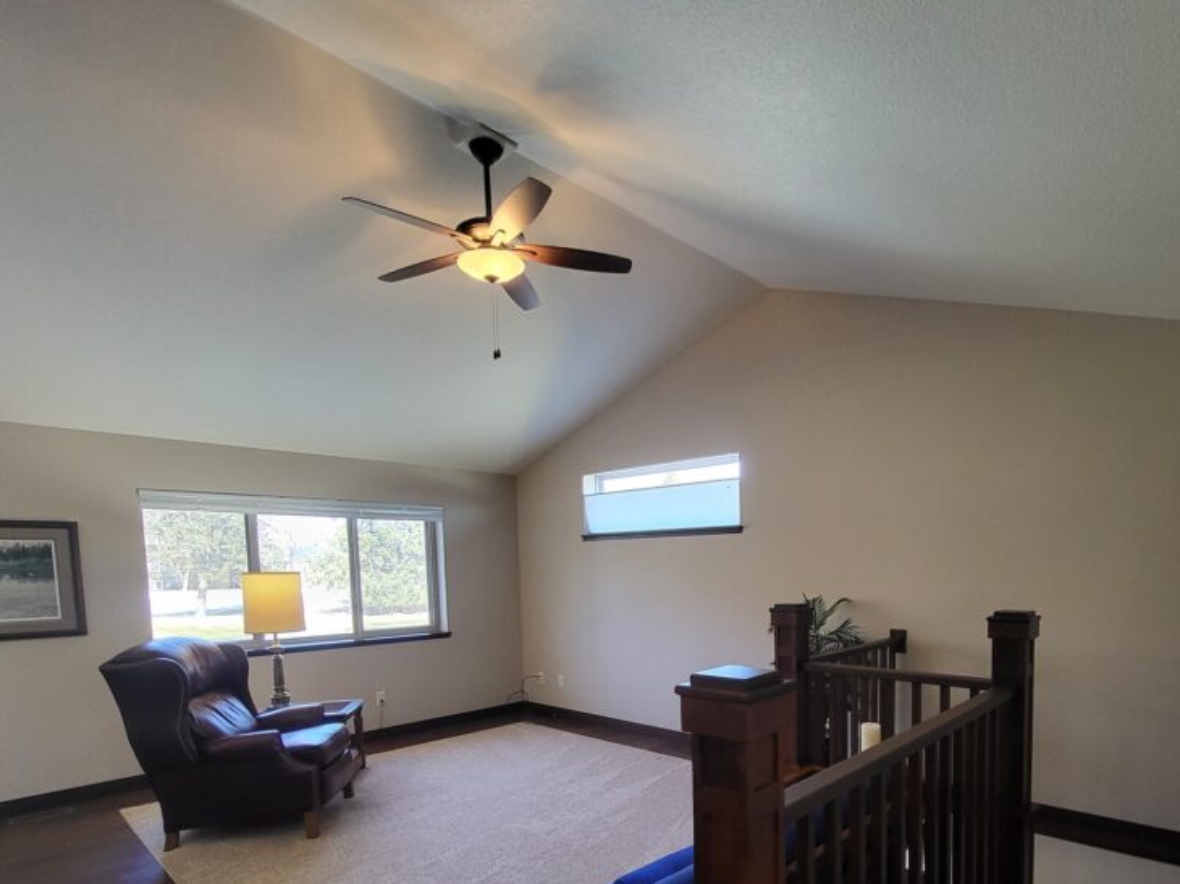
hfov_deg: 83.7
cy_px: 604
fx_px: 647
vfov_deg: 66.4
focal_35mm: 19
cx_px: 702
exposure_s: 1/60
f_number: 2.2
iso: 200
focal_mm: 1.74
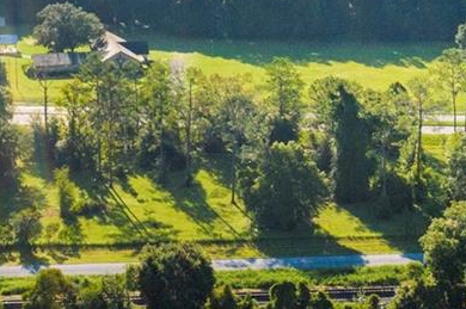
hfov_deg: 17.6
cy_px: -8
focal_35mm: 115
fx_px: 1487
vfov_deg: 11.7
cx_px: 394
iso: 100
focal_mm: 10.26
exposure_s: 1/800
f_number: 6.3
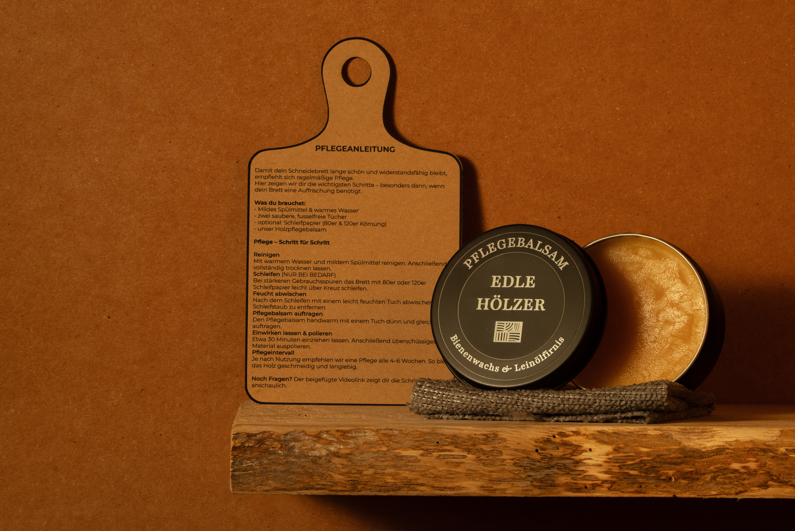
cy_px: 283
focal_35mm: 186
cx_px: 485
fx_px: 4108
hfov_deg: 11.0
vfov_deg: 7.4
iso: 500
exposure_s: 1/5
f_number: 13
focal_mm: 150
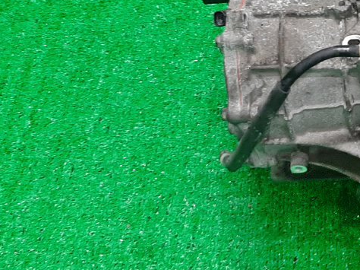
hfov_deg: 24.1
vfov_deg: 18.4
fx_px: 821
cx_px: 315
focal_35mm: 79
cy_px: 42
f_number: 1.7
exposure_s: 1/50
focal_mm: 3.93
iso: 147
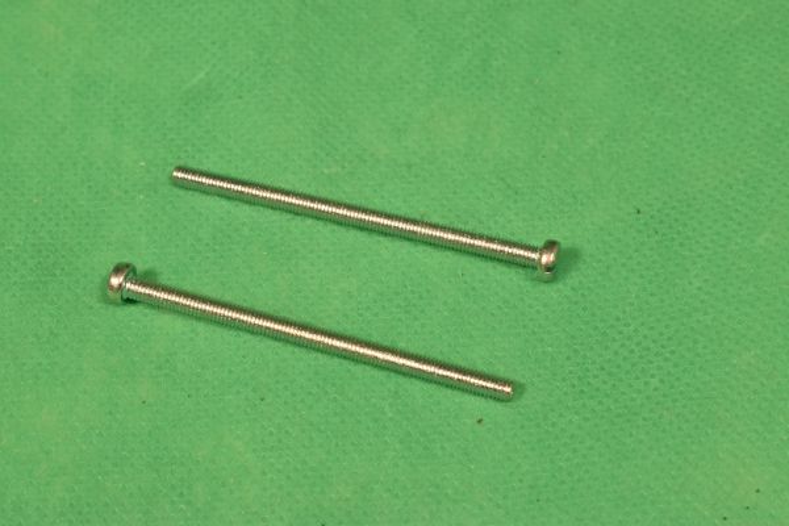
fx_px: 1808
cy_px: 263
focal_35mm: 82
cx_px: 394
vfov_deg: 16.6
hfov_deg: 24.6
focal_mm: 55
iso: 720
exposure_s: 1/100
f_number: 18
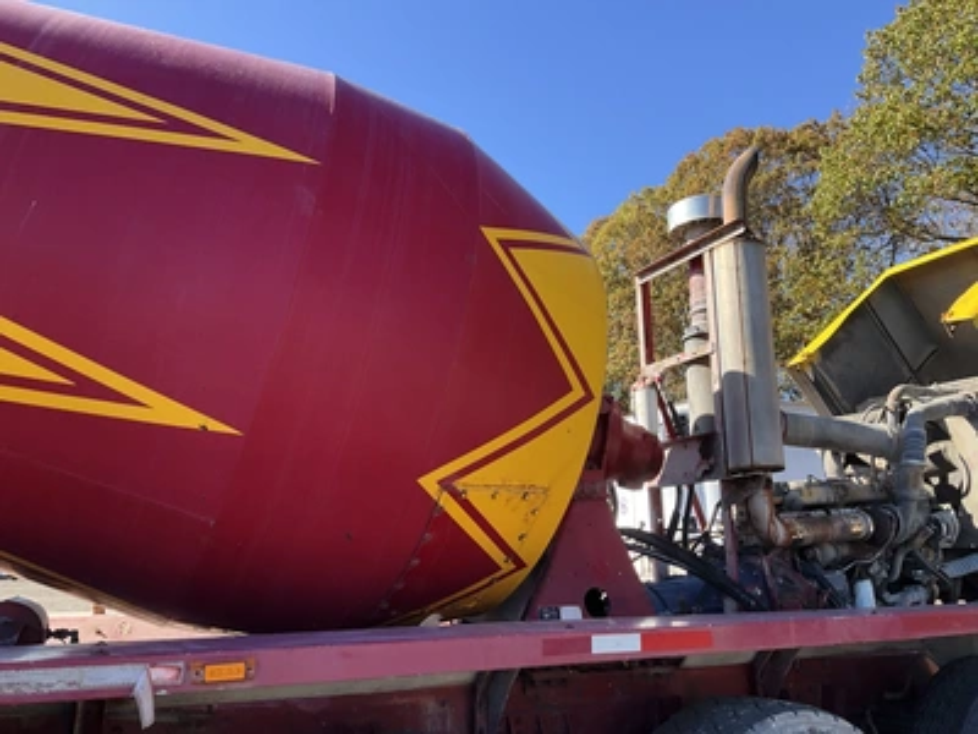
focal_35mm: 29
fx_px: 819
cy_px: 367
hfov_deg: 61.7
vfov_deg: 48.2
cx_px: 489
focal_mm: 3
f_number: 1.8
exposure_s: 1/461
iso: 25
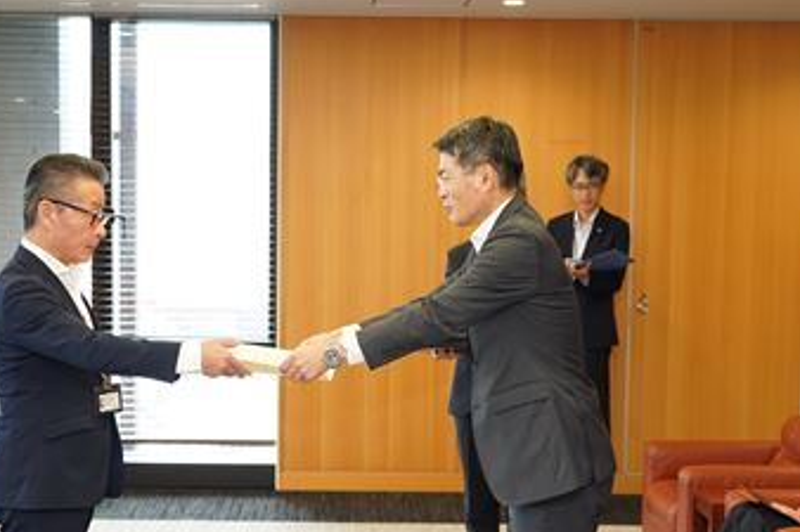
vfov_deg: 18.3
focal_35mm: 74
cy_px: 377
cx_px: 331
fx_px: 1644
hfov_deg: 27.3
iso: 1250
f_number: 4
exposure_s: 1/250
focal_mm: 50
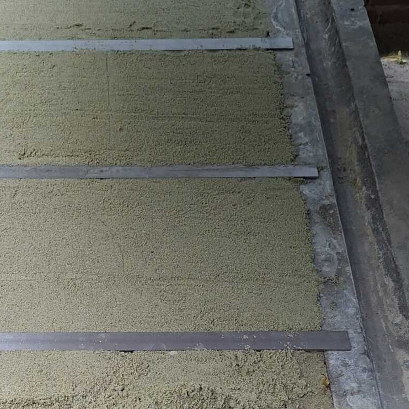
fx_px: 896
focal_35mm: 67
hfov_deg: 25.4
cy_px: 370
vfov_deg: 24.9
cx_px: 97
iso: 250
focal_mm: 5.54
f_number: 1.8
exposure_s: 1/120
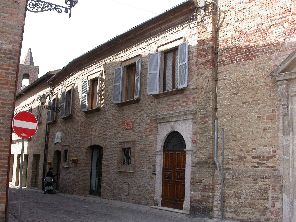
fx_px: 325
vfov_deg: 37.7
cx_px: 148
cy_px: 111
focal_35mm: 38
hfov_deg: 49.0
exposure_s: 1/197
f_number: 6
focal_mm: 7.85
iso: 100
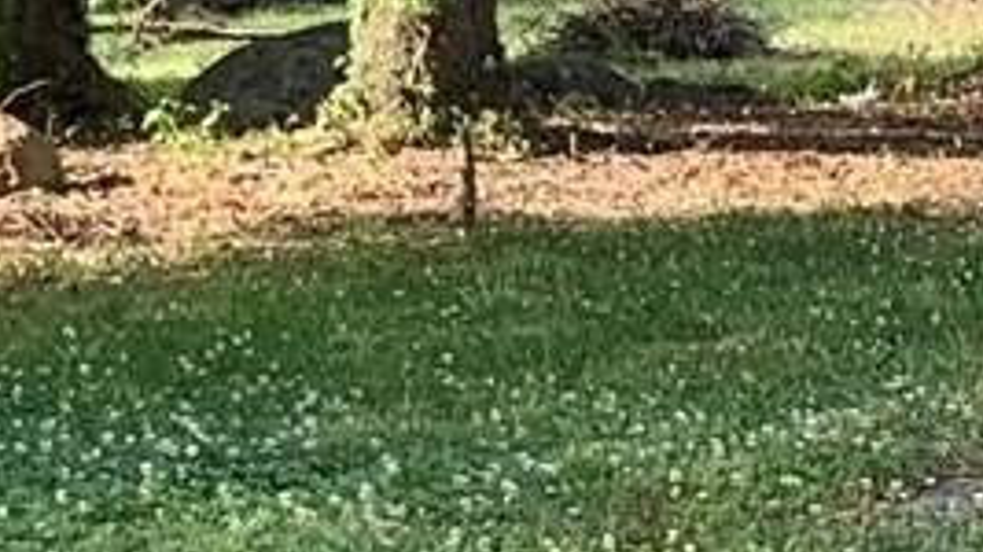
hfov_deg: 9.9
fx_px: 5654
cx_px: 817
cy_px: 585
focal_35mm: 217
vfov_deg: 5.6
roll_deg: +1.5
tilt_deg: -6.8
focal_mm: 4.25
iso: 25
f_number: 1.8
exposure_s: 1/211
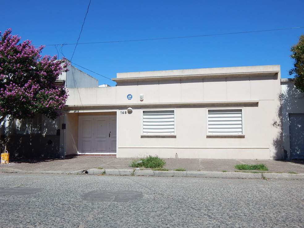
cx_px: 152
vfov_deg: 45.4
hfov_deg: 58.4
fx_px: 272
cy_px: 114
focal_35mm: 31
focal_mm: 5.6
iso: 125
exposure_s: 1/640
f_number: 6.5
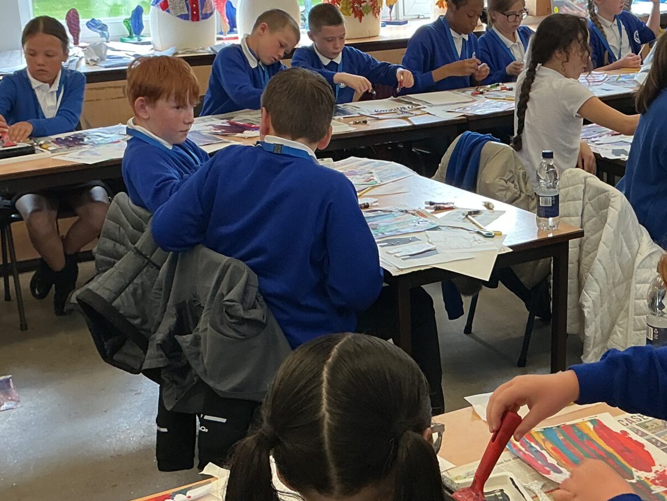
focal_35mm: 62
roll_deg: +1.7
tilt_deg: -16.2
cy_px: 255
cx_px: 488
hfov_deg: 30.7
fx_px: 1195
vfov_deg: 23.7
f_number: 1.8
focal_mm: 3
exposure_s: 1/120
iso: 64
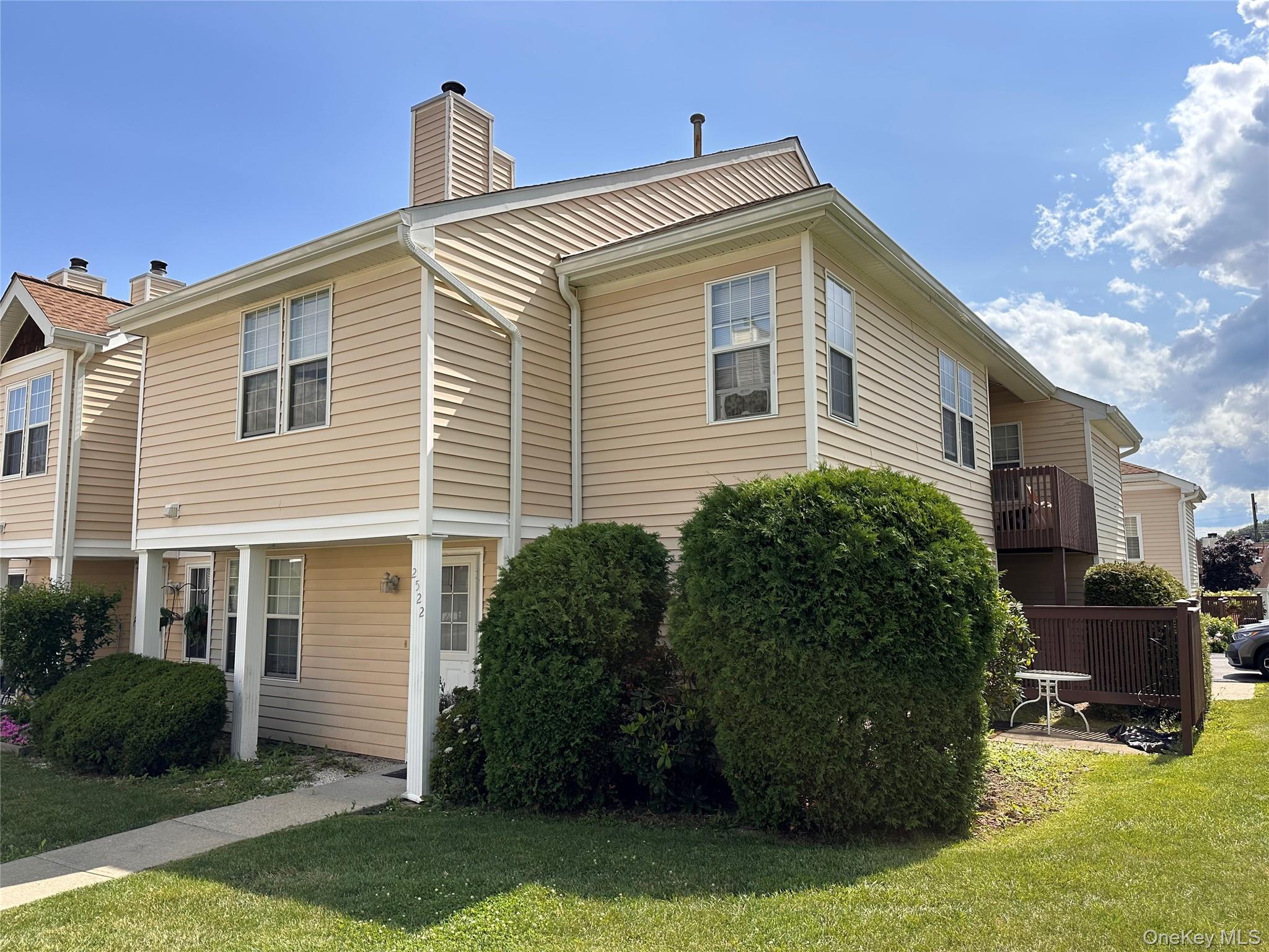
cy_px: 476
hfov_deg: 71.6
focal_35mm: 24
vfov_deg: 56.8
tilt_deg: +7.2
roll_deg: +0.6
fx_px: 880
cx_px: 634
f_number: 1.78
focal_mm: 6.86
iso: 80
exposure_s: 1/4184
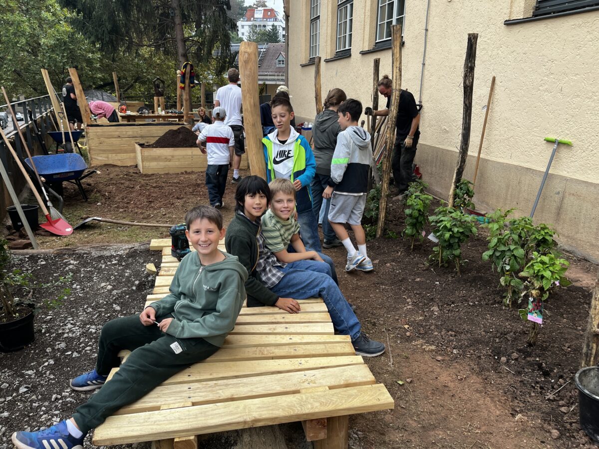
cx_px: 300
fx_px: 450
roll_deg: -1.1
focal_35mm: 26
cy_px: 224
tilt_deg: -16.6
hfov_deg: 67.3
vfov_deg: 53.1
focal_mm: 5.1
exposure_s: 1/471
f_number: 1.6
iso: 50
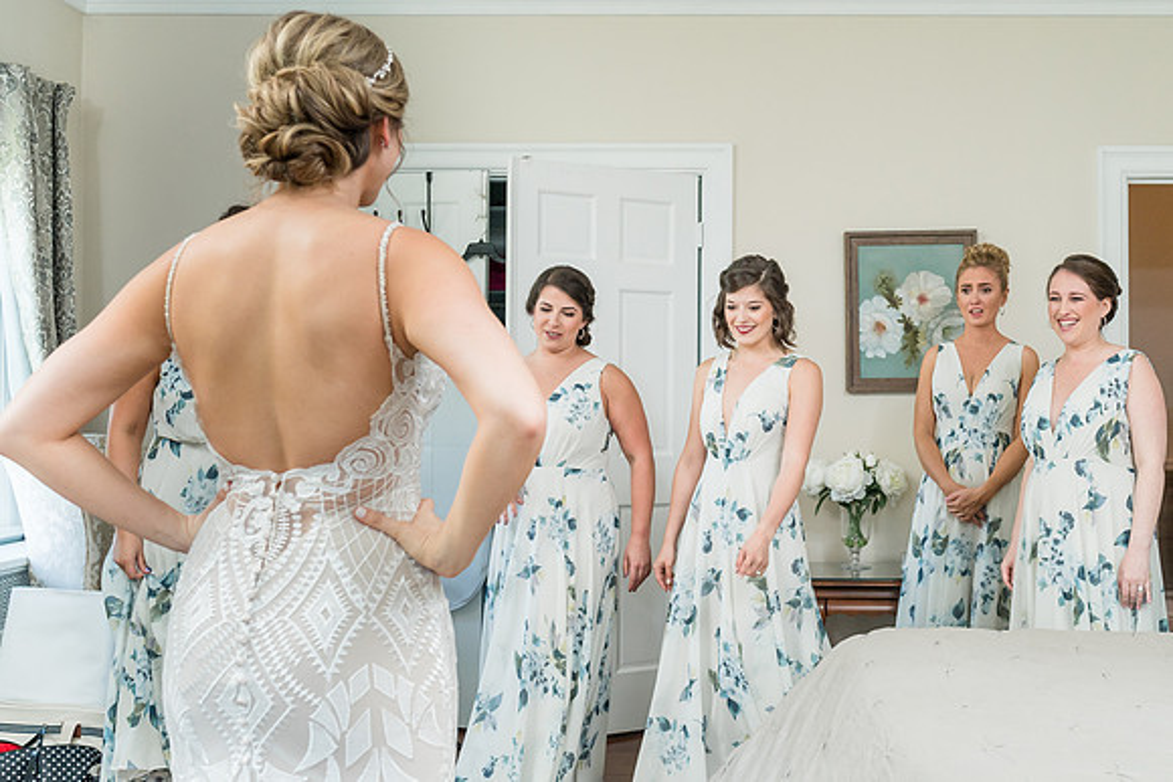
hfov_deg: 44.1
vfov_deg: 30.5
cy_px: 383
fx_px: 1435
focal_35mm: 44
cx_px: 727
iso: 1250
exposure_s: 1/200
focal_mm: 35
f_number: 5.6
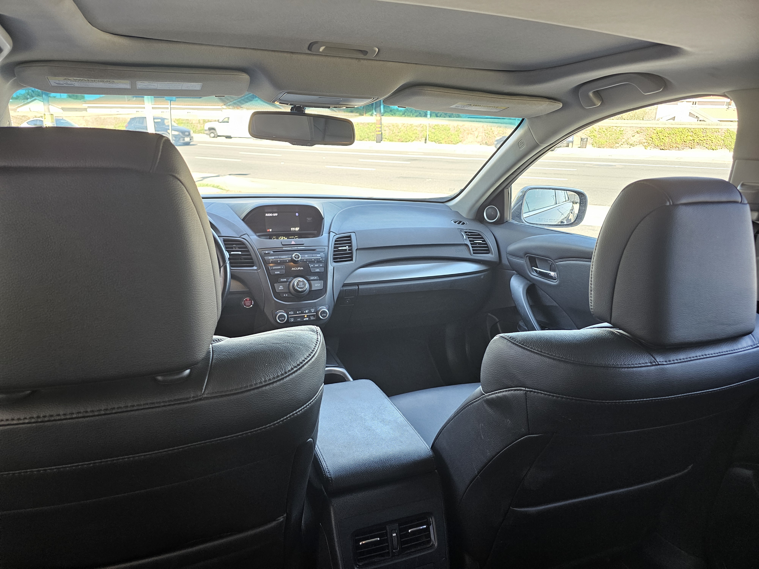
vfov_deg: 58.9
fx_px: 504
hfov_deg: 73.9
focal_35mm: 23
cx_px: 380
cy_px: 284
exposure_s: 1/120
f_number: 1.7
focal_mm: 6.3
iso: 160
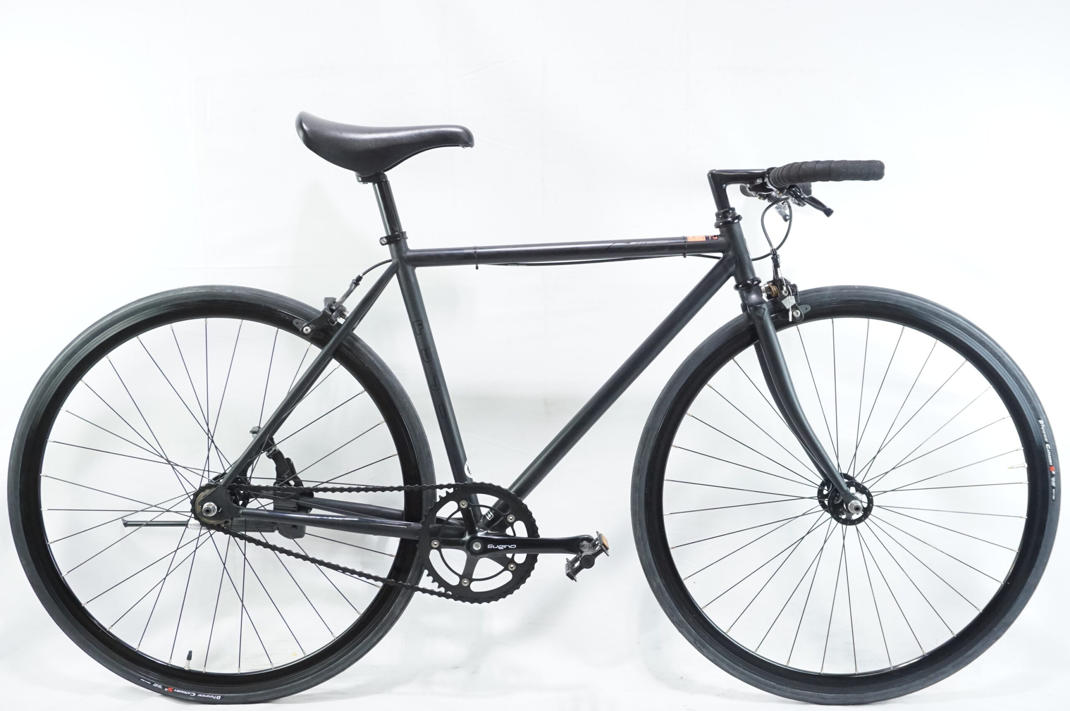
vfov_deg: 36.8
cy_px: 356
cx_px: 535
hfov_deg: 53.2
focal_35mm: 36
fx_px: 1069
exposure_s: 1/50
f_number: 7.1
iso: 2000
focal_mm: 24
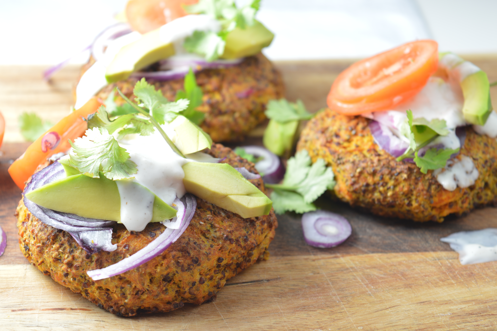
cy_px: 166
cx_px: 248
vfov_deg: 16.5
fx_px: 1138
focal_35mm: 82
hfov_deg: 24.6
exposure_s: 1/13
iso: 100
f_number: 5.6
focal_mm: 55
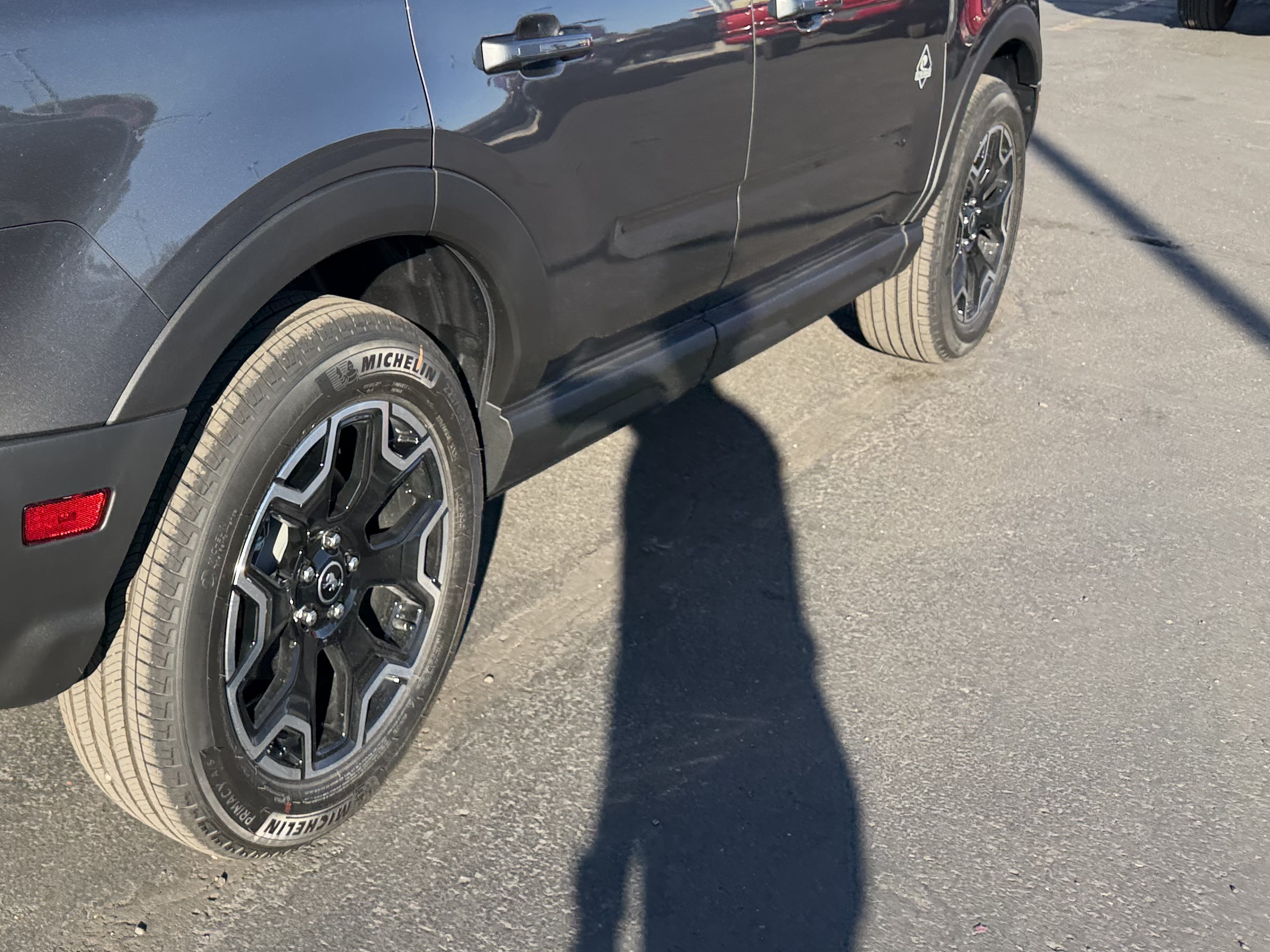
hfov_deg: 40.8
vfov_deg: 32.7
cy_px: 191
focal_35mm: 43
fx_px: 1578
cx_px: 149
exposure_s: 1/1855
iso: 100
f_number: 1.78
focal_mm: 6.76
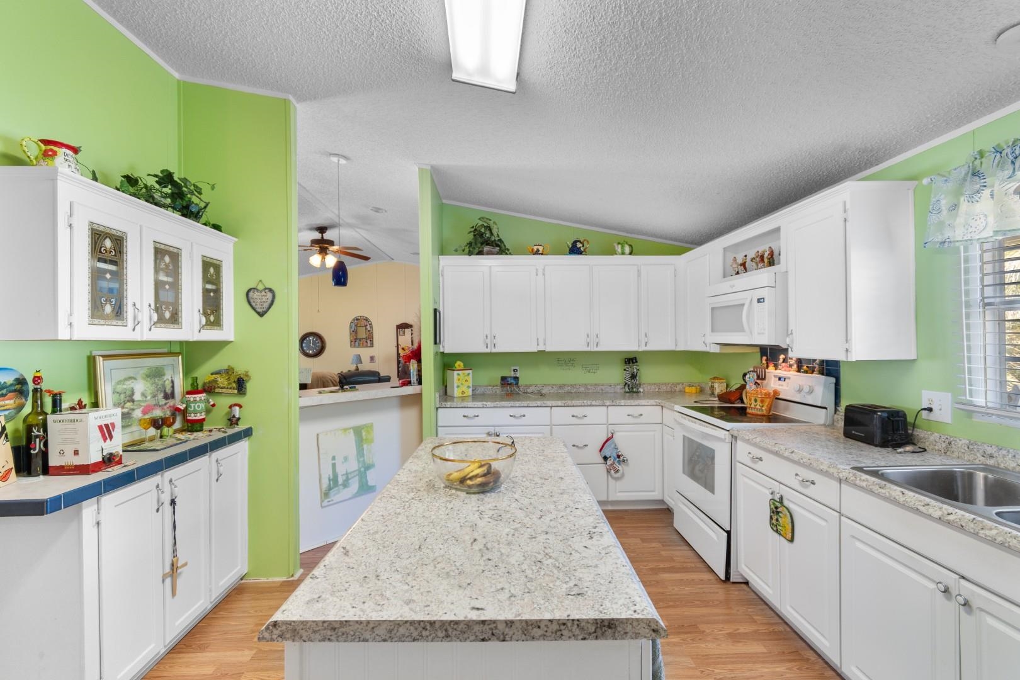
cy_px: 340
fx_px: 425
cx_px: 510
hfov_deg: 100.4
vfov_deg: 77.3
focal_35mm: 15
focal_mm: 10
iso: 100
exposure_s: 1/5
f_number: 4.5
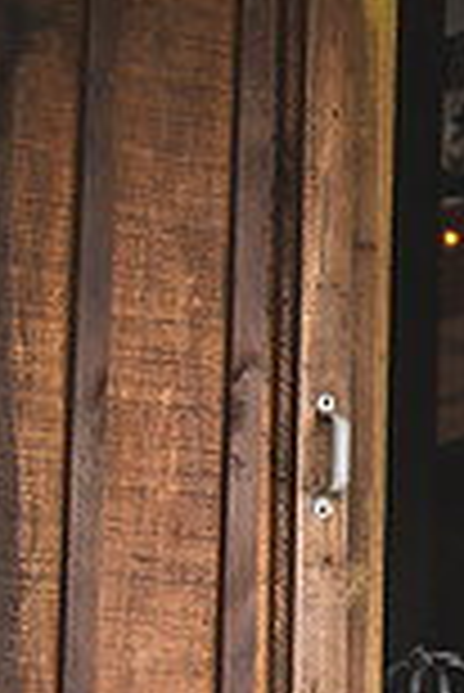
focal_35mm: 295
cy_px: 578
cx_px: 1235
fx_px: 5690
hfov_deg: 4.5
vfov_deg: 7.0
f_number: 2.8
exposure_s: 1/320
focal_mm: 78
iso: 250
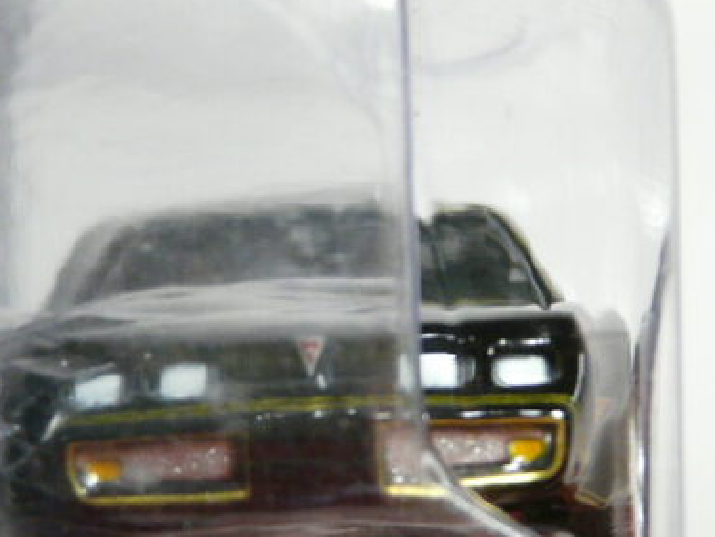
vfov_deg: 5.3
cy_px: 355
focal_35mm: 279
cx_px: 308
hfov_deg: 7.1
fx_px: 5766
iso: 200
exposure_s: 1/30
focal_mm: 18
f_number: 3.6
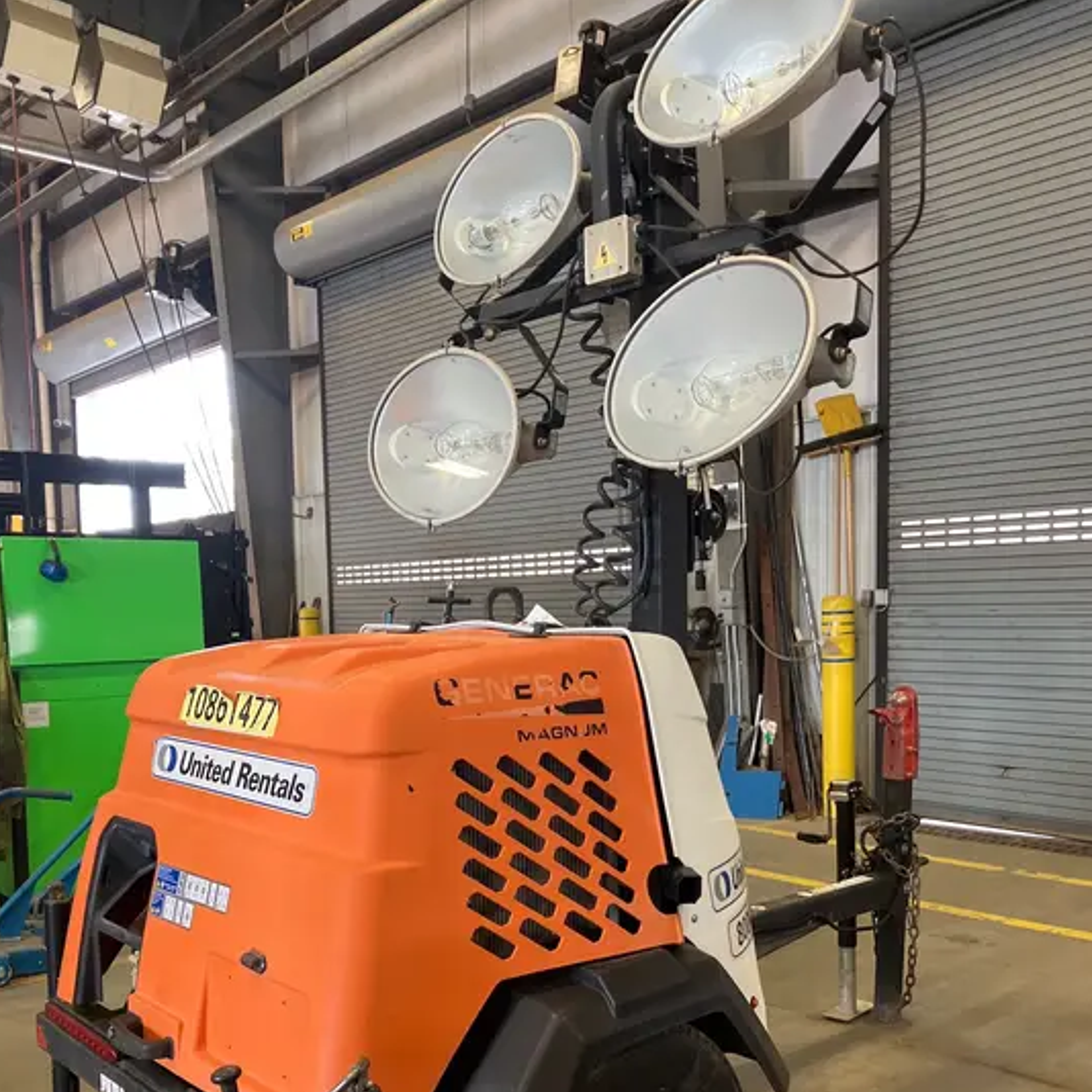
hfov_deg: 48.4
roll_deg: +0.7
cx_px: 534
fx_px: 1213
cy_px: 713
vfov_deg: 47.8
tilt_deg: -0.1
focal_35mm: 34
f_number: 1.8
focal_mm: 3.99
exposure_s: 1/60
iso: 125
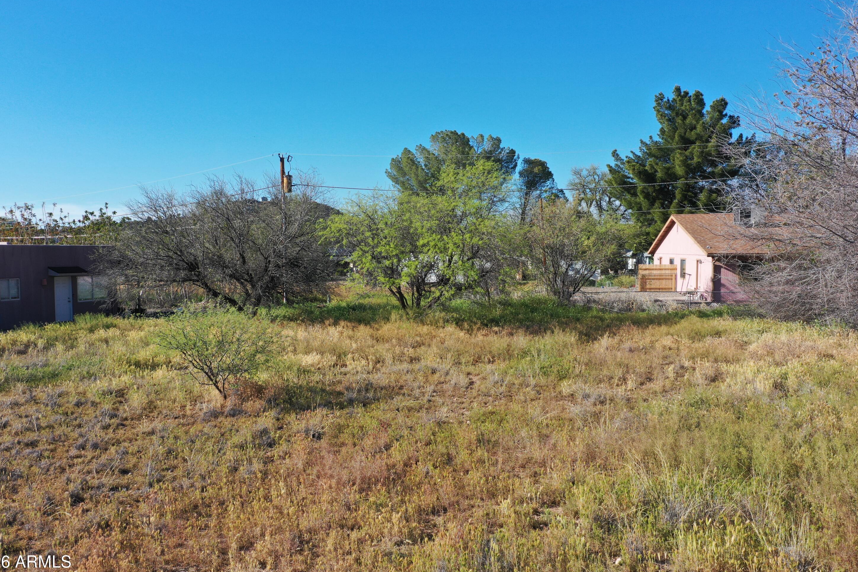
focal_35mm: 29
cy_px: 293
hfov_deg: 63.6
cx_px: 416
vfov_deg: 45.0
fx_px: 691
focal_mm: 10.26
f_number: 5
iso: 100
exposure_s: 1/400
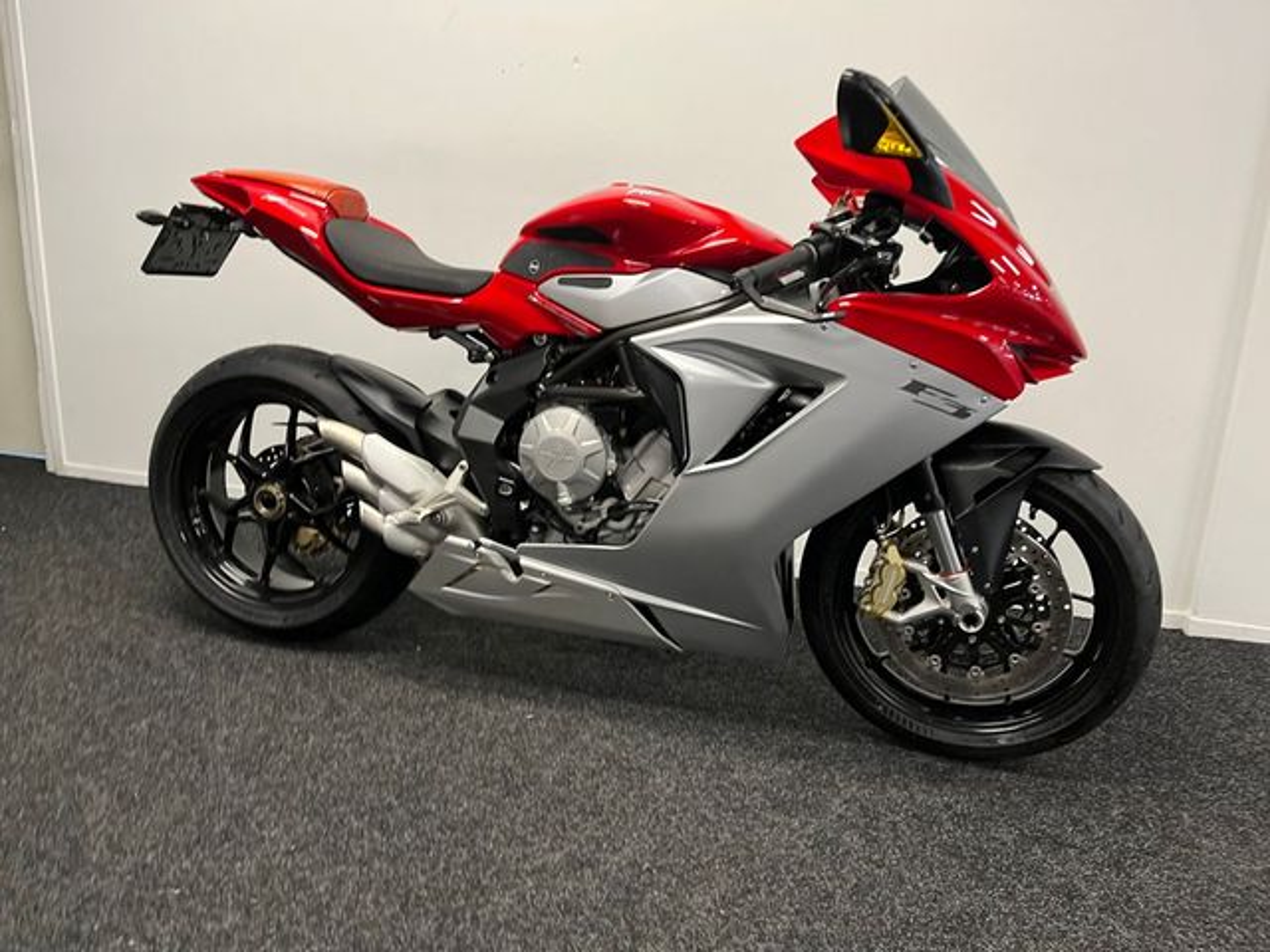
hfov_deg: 67.3
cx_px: 635
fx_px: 954
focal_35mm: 26
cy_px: 476
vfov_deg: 53.1
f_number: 1.6
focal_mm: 5.1
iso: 125
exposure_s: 1/50
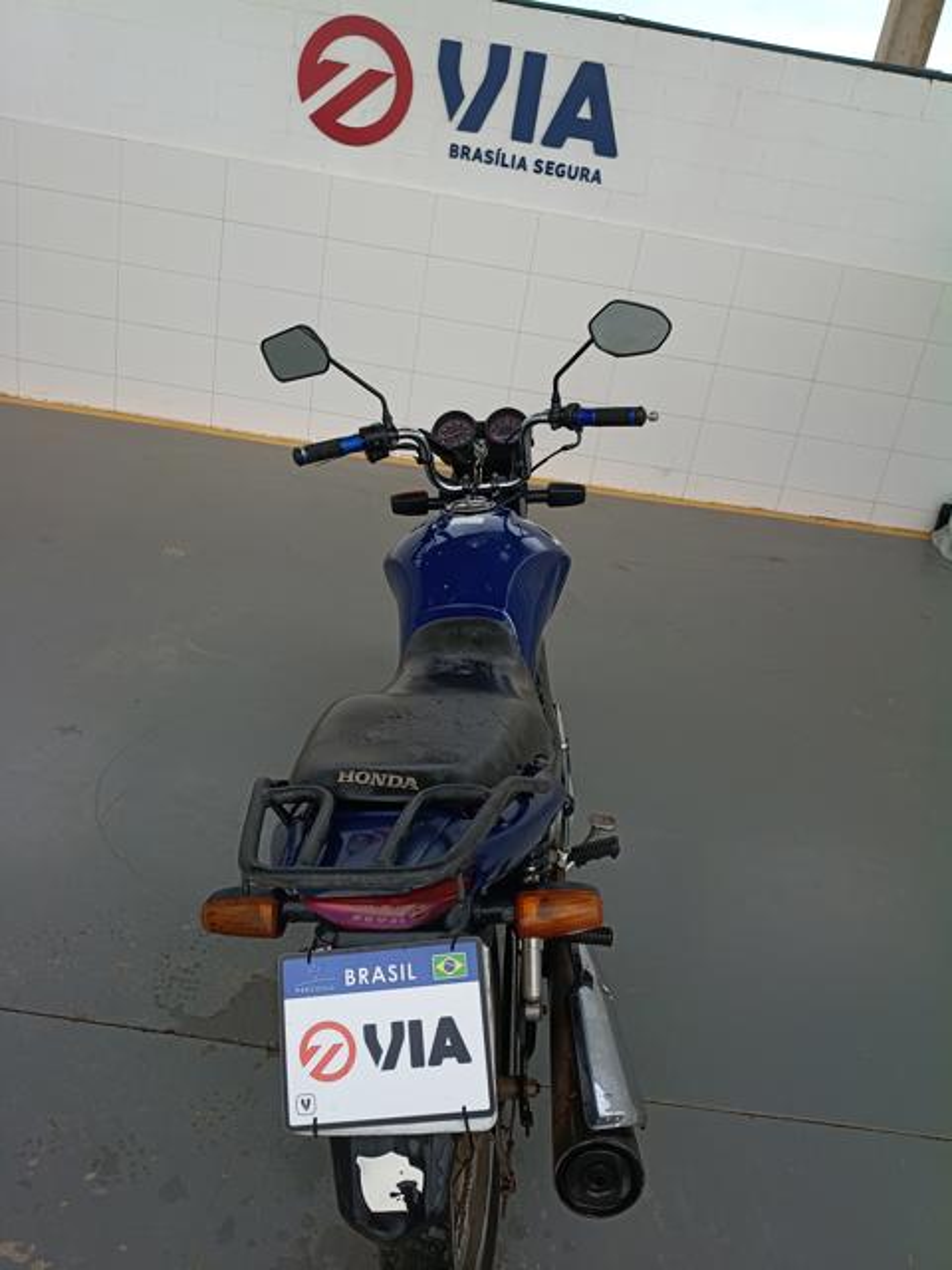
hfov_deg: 53.1
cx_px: 476
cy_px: 635
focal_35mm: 26
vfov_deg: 67.3
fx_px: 953
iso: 149
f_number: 1.8
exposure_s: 1/824
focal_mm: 4.81
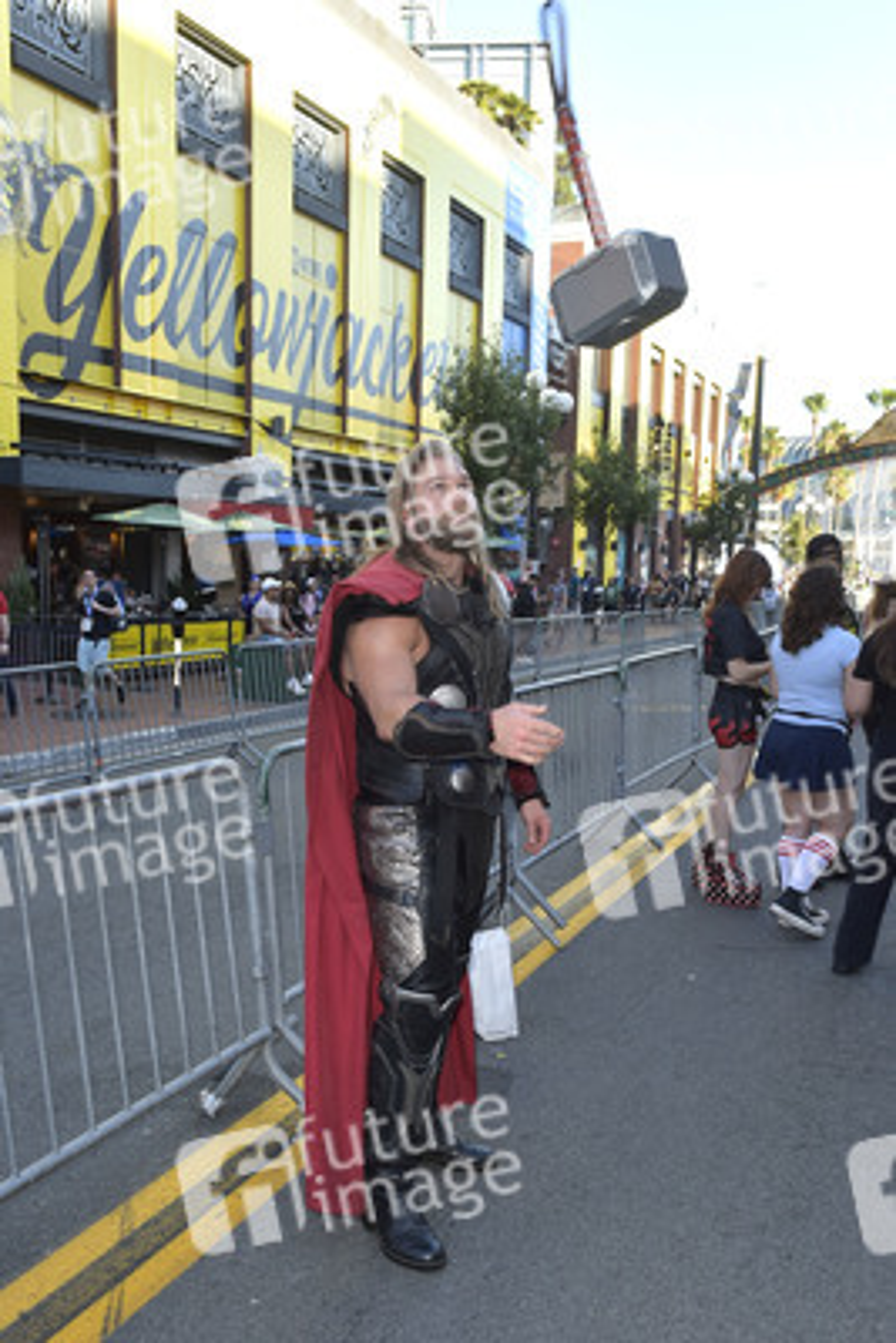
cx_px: 448
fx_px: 1156
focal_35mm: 31
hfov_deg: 42.4
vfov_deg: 60.3
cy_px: 672
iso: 320
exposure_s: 1/250
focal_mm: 31
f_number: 6.3
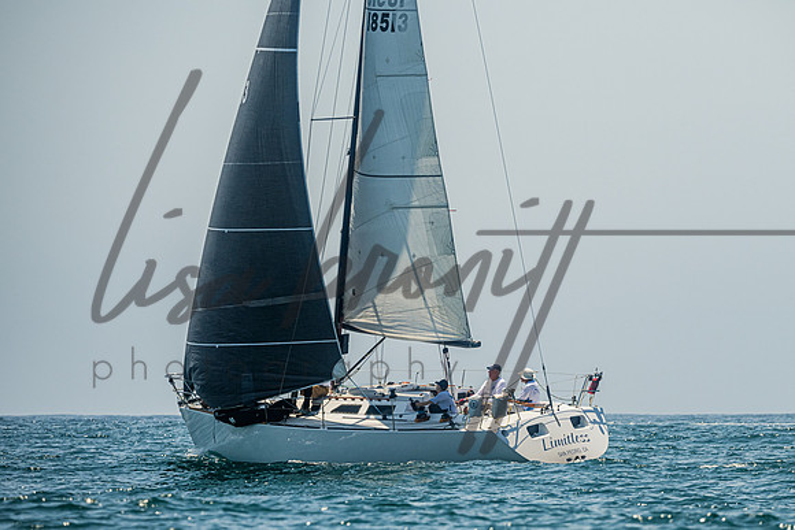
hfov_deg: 5.9
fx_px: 7677
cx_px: 526
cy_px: 286
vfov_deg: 4.0
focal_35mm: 348
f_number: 6.3
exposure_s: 1/3200
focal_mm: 260
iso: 400
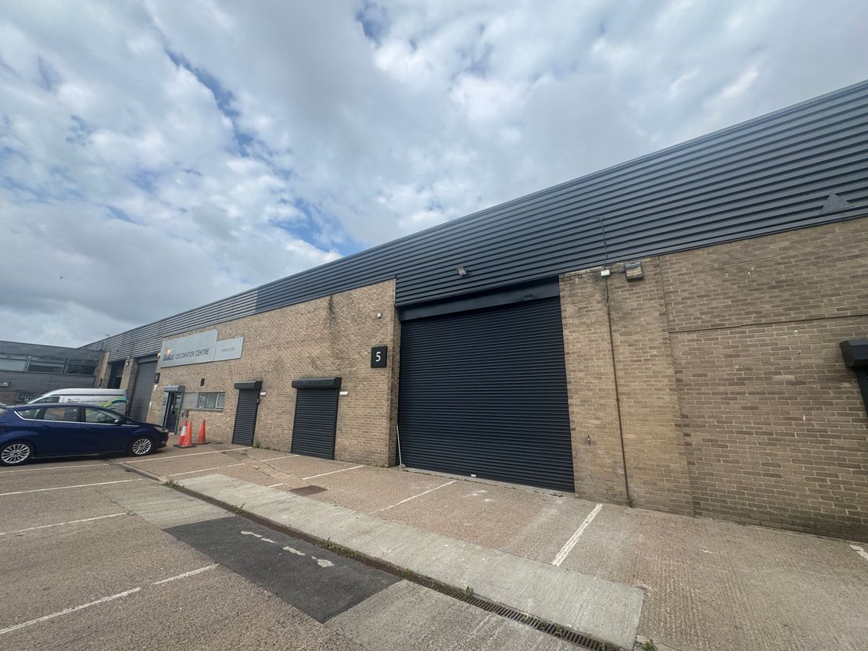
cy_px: 326
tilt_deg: +12.8
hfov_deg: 102.1
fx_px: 351
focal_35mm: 14
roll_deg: -1.4
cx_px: 434
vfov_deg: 85.7
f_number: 2.2
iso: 40
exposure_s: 1/1217
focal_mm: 2.22
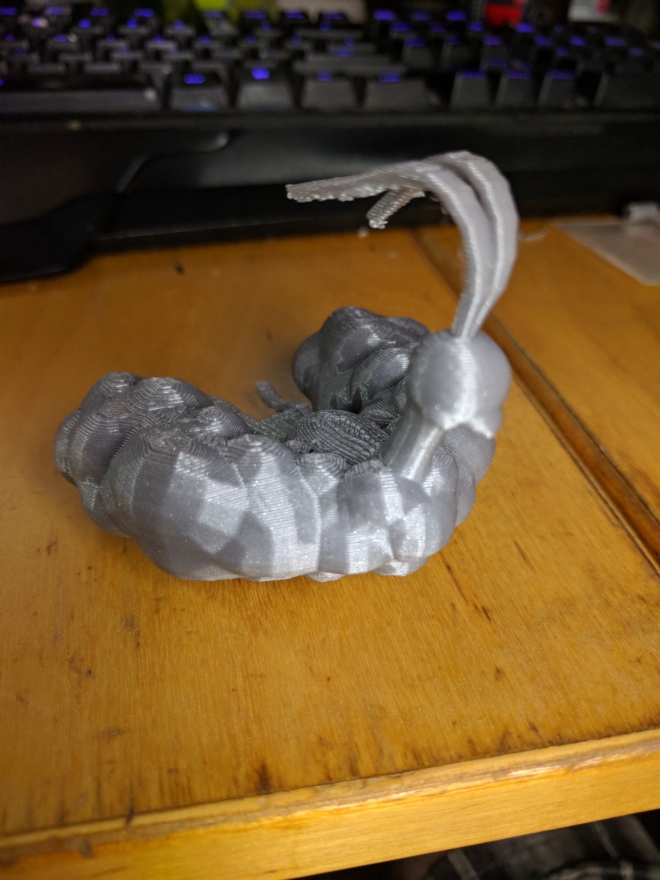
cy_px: 440
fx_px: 661
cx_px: 330
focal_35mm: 26
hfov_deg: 53.1
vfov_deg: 67.3
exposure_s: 1/83.2
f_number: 2
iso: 347
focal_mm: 4.67
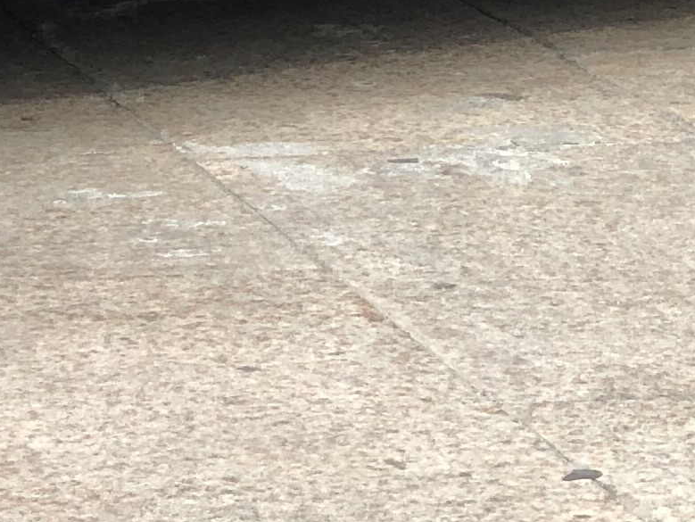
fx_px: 5403
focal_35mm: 269
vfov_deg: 5.5
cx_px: 396
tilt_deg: -5.2
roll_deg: +0.0
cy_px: -139
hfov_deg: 7.4
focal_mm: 6
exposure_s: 1/120
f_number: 2.4
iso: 25
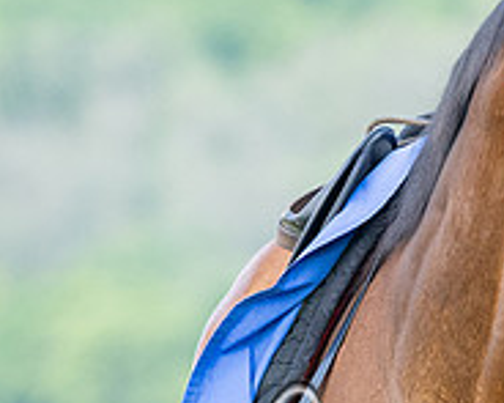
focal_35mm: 1059
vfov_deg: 1.5
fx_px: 15788
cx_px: 536
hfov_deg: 1.8
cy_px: 165
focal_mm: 165
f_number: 4
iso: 400
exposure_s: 1/800
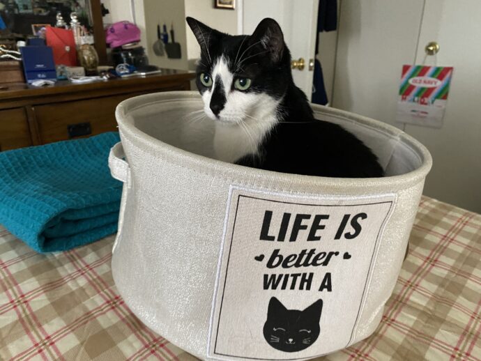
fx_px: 361
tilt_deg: -21.8
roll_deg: -0.6
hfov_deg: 67.3
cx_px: 240
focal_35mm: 26
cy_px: 180
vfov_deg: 53.1
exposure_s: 1/40
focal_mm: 4.25
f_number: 1.8
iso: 500
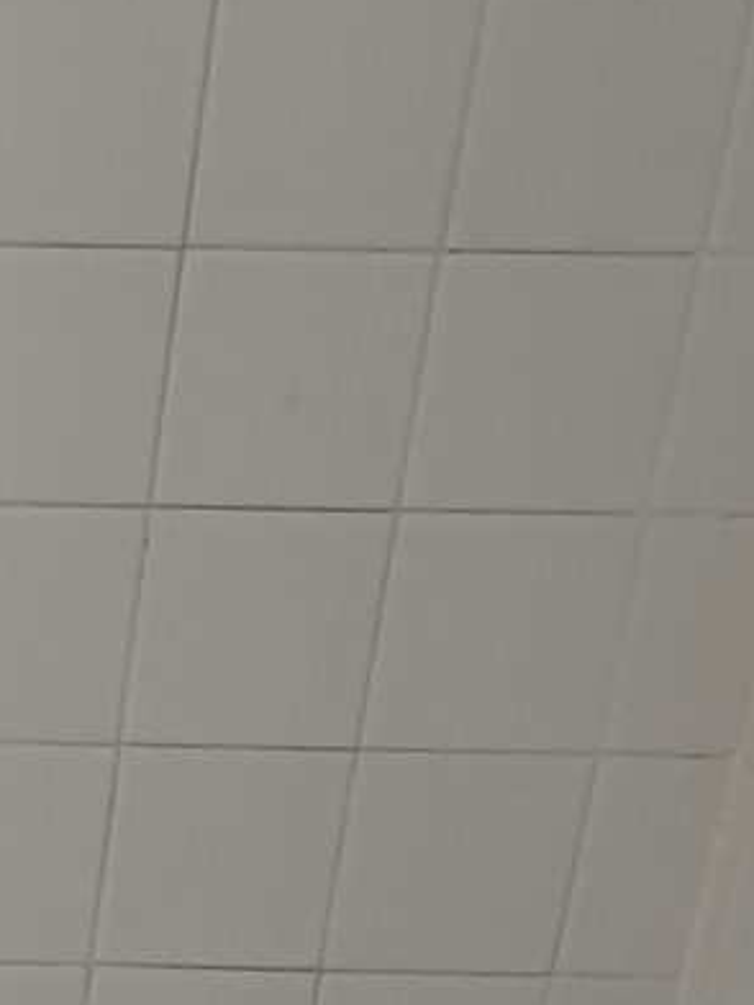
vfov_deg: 17.0
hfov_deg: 12.8
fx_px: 3078
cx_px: -557
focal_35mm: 106
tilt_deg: -29.4
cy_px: 1441
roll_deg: -1.0
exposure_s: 1/120
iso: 40
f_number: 1.6
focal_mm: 4.2
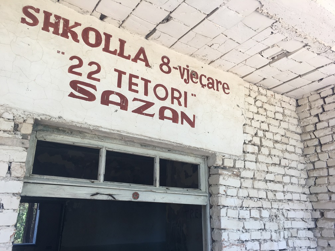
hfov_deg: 61.7
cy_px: 126
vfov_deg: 48.2
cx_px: 168
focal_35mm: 29
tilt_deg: +17.4
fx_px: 281
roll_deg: +1.0
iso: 25
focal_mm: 4.15
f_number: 2.2
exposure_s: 1/100
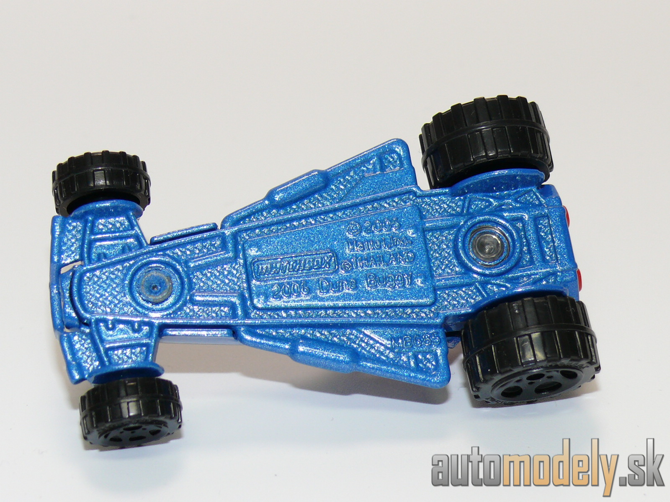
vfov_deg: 14.5
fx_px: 1974
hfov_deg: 19.3
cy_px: 251
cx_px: 335
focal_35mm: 102
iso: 100
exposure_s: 1/30
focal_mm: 13.3
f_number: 4
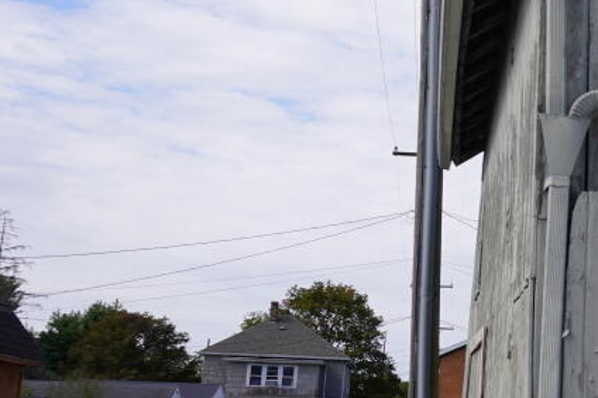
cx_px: 850
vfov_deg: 16.0
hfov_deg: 20.9
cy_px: 157
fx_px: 1411
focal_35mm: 85
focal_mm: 16
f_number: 5
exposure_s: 1/640
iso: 100
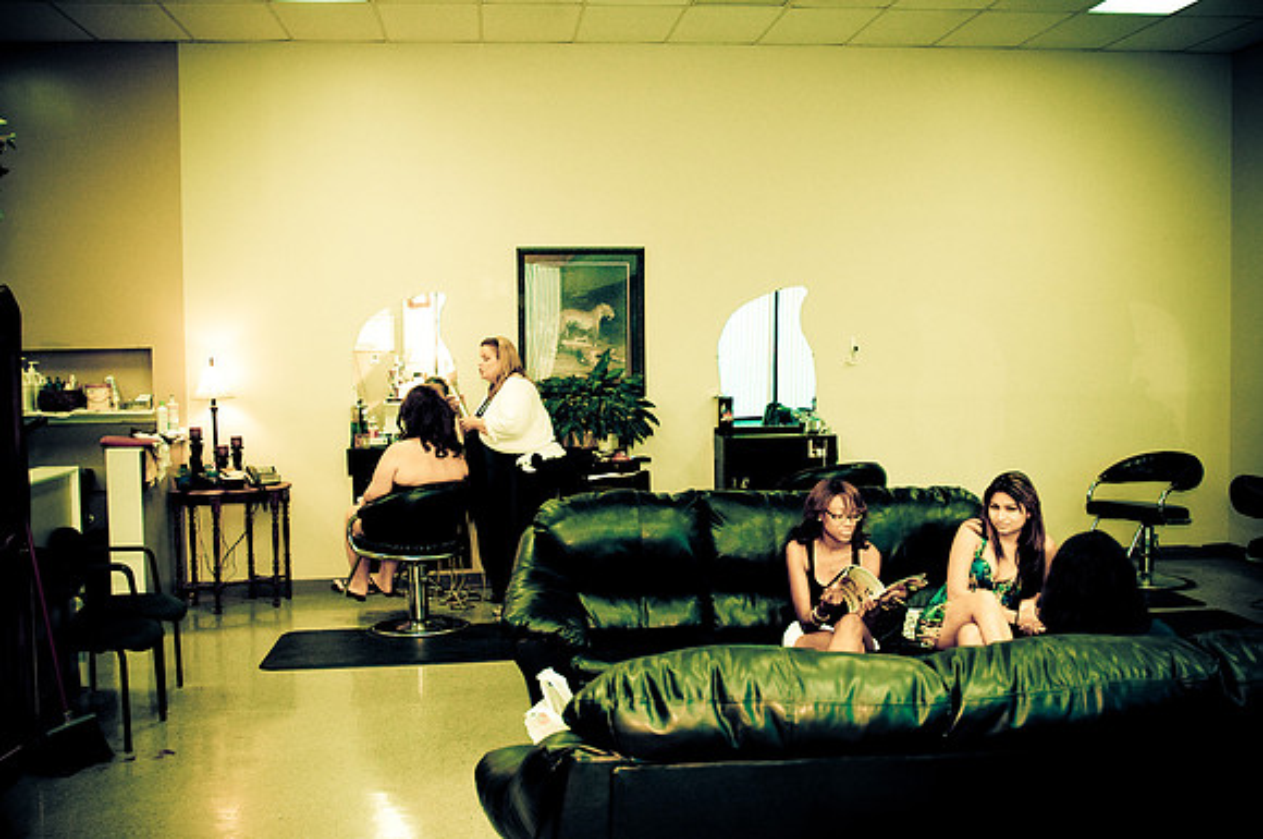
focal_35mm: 36
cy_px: 420
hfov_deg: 53.2
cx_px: 632
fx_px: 1261
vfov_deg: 36.8
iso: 200
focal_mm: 24
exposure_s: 1/60
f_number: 2.8
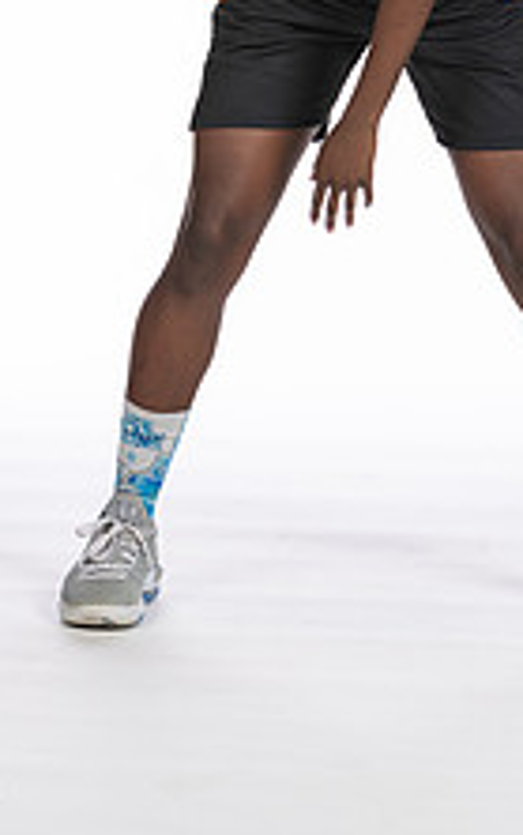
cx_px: 346
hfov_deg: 5.2
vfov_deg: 8.2
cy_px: -4
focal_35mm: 254
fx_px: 5785
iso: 100
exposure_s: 1/100
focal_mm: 82
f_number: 5.6
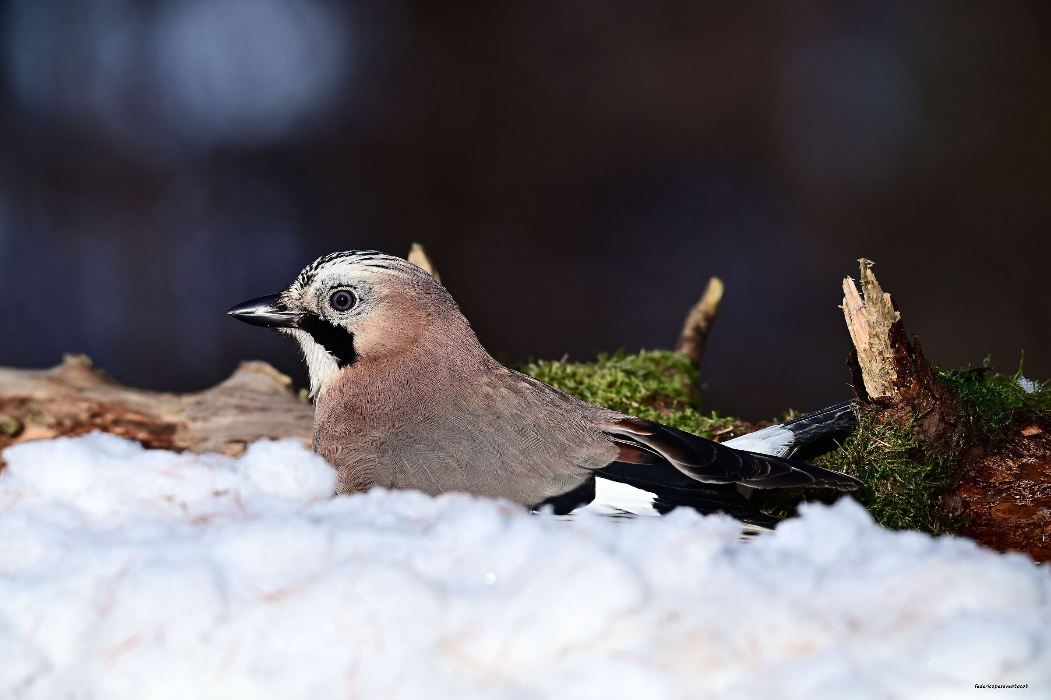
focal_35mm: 420
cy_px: 350
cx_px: 526
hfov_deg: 4.9
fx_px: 12254
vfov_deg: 3.3
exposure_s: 1/1000
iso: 280
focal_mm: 420
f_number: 8
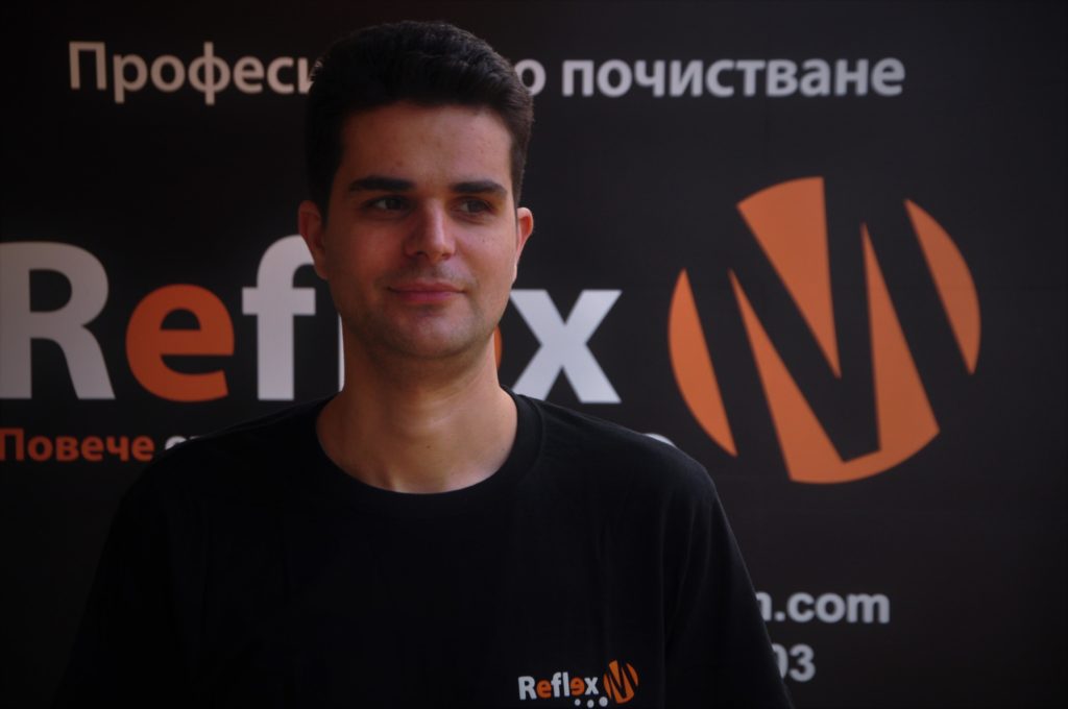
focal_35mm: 78
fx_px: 2311
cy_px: 354
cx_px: 534
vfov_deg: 17.4
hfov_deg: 26.0
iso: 640
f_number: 8
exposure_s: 1/100
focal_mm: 52
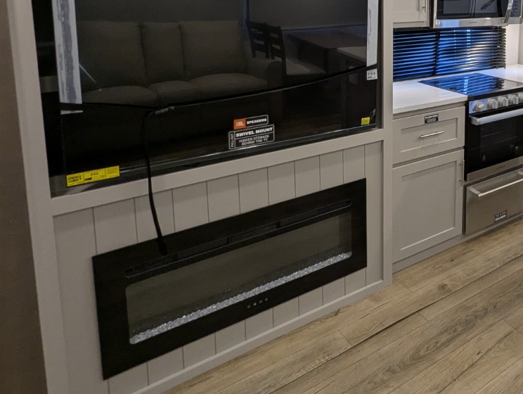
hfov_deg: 53.4
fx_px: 454
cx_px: 459
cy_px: 51
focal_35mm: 30
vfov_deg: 43.4
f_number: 2.2
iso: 140
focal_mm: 2.35
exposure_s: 1/68
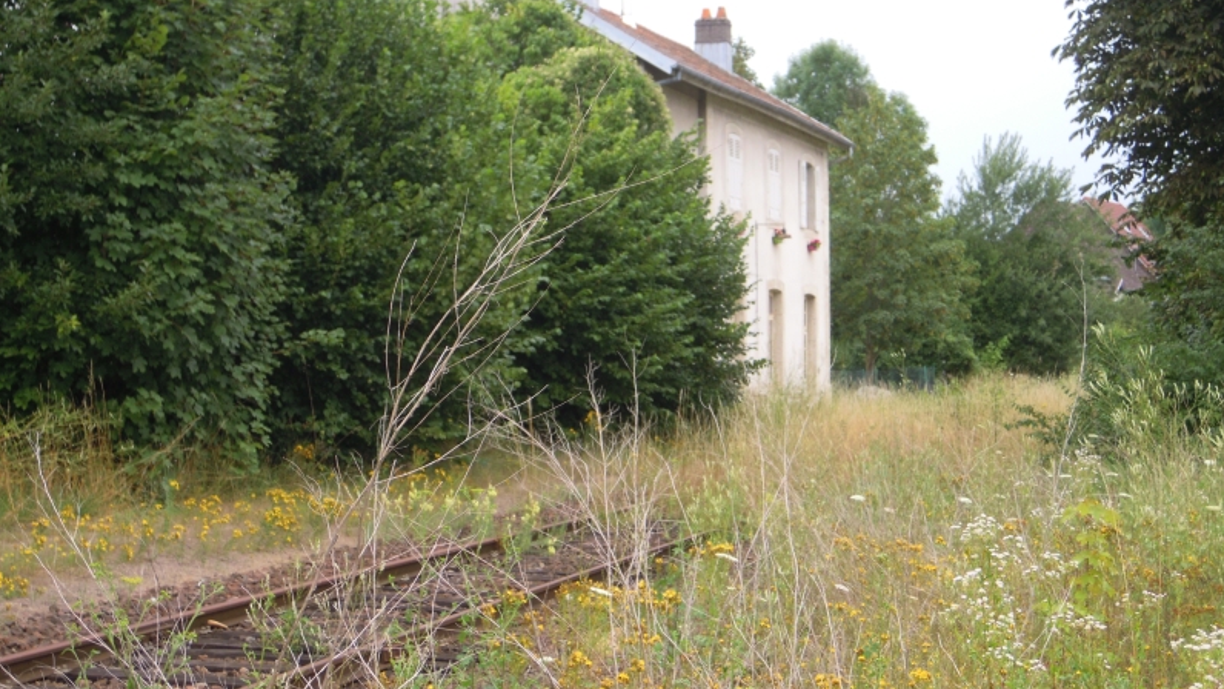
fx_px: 2240
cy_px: 341
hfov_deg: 30.6
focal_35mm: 69
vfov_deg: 17.5
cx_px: 614
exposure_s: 1/125
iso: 100
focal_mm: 11.2
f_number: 4
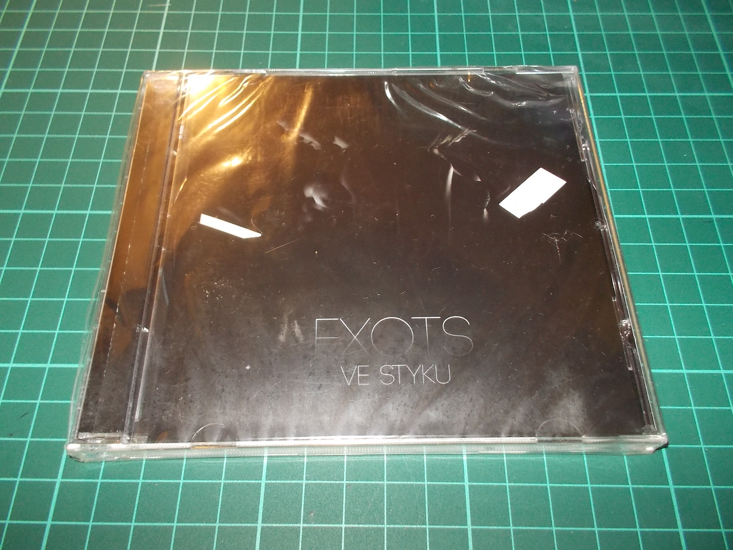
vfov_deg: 48.2
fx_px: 614
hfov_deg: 61.7
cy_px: 275
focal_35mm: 29
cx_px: 366
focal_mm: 4.1
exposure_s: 1/30
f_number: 3.3
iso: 200
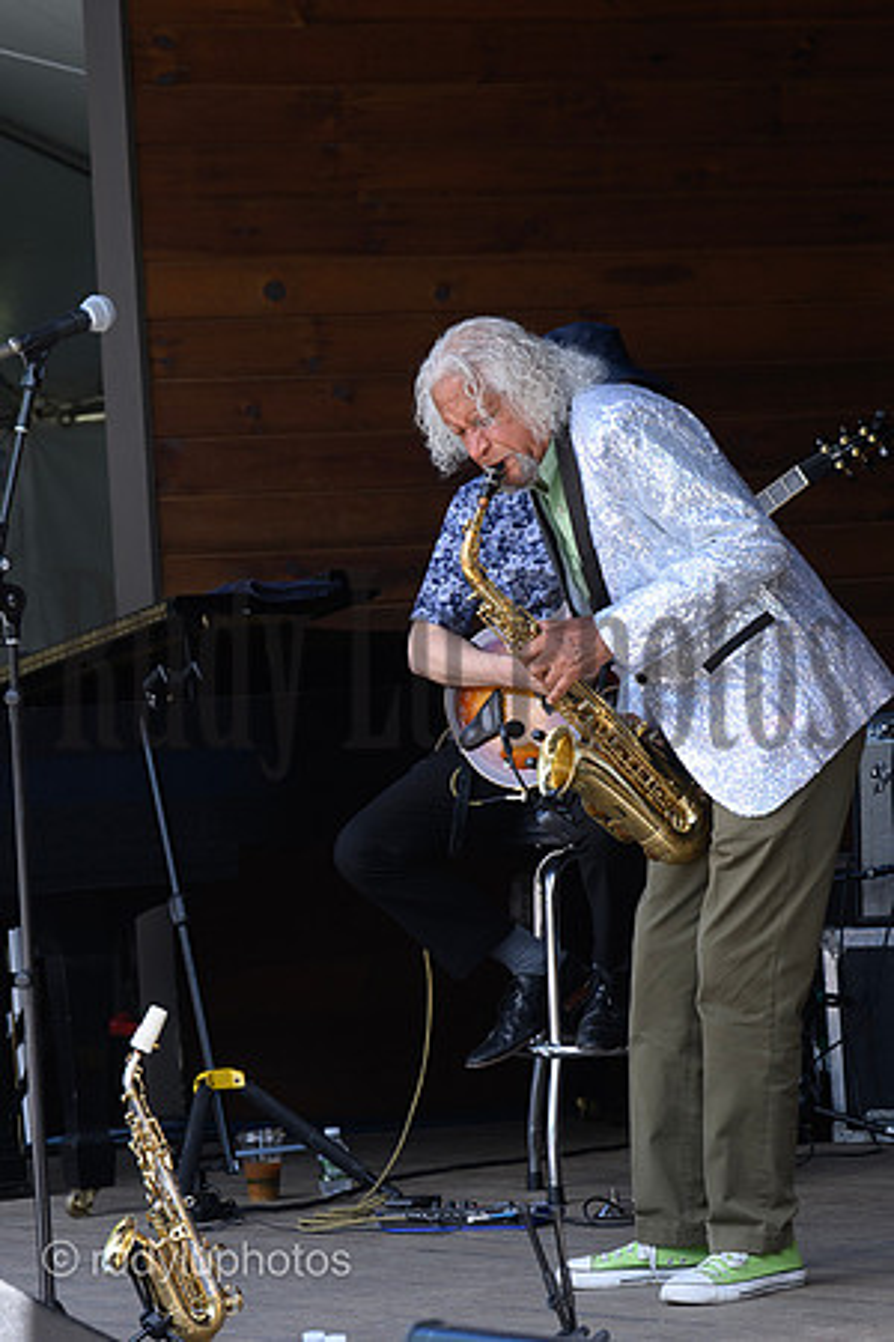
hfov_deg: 9.1
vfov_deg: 13.7
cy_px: 671
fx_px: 5587
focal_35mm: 150
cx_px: 447
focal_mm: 100
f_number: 5.6
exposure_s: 1/500
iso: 800
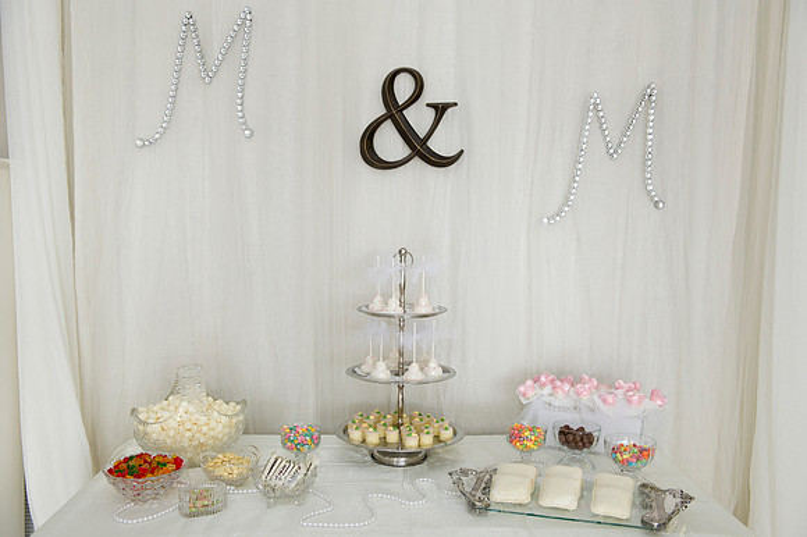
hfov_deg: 54.5
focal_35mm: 35
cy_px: 268
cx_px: 404
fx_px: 784
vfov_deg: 37.8
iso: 1250
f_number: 5.6
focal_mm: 35
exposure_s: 1/125
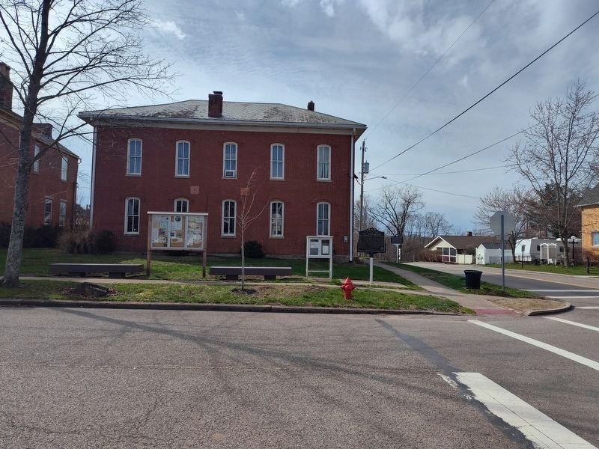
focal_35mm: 23
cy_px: 224
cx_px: 300
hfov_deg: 73.9
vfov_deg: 58.9
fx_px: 398
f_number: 1.8
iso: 100
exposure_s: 1/3300
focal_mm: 5.56
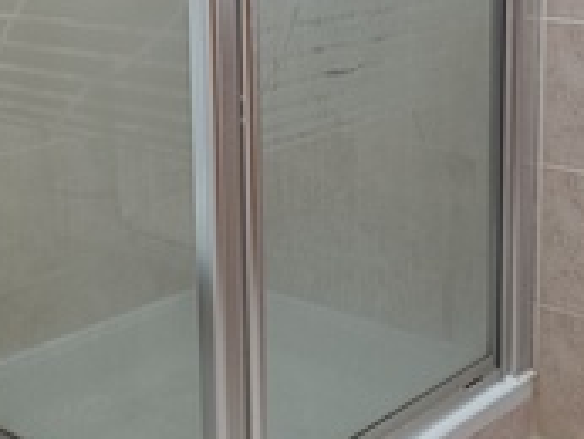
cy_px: 79
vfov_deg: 22.0
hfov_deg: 29.4
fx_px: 1114
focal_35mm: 66
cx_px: 292
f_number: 1.7
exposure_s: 1/50
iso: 913
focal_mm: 4.7
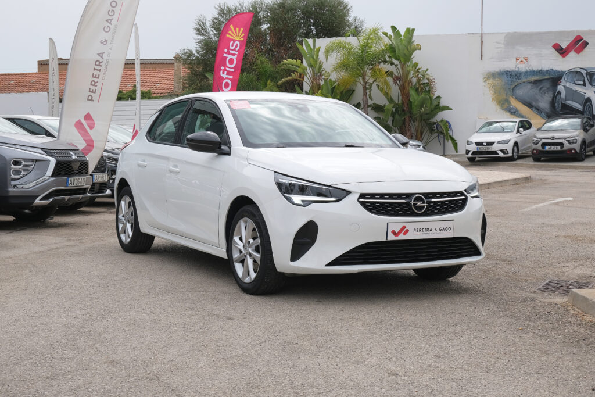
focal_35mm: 54
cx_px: 298
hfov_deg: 36.9
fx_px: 893
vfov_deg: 25.1
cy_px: 198
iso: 160
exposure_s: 1/250
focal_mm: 36.3
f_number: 9
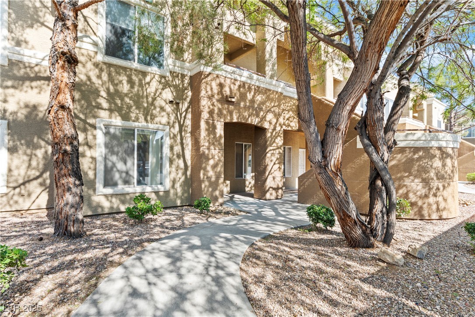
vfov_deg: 64.6
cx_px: 238
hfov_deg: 86.9
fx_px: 251
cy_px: 158
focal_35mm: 19
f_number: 9
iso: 200
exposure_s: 1/5
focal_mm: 19
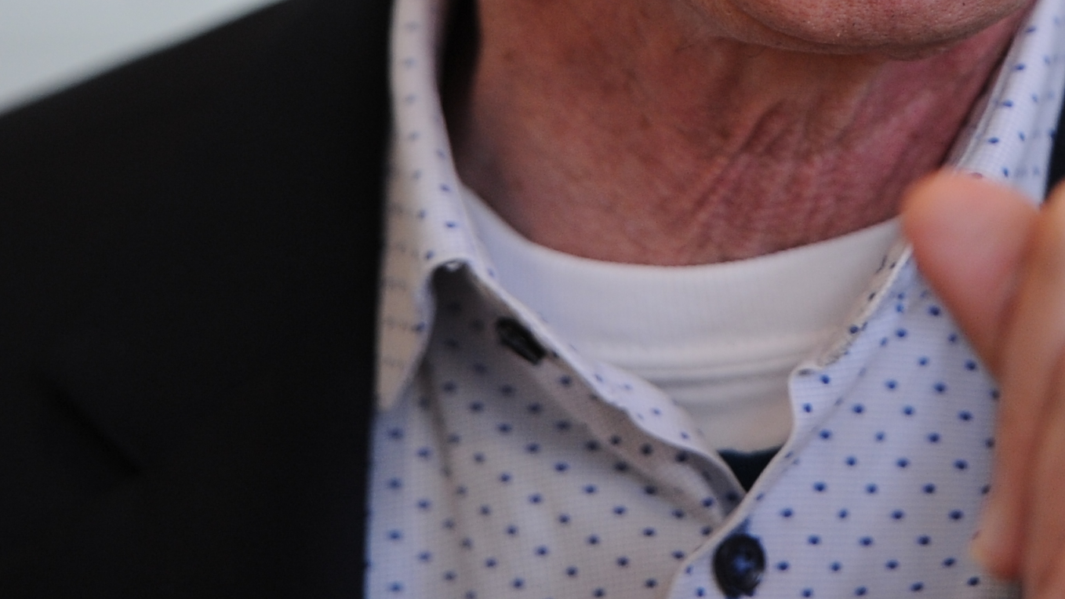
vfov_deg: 2.1
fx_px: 16210
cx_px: 1059
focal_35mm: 574
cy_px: -480
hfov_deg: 3.8
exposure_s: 1/200
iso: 800
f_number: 2.8
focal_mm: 175
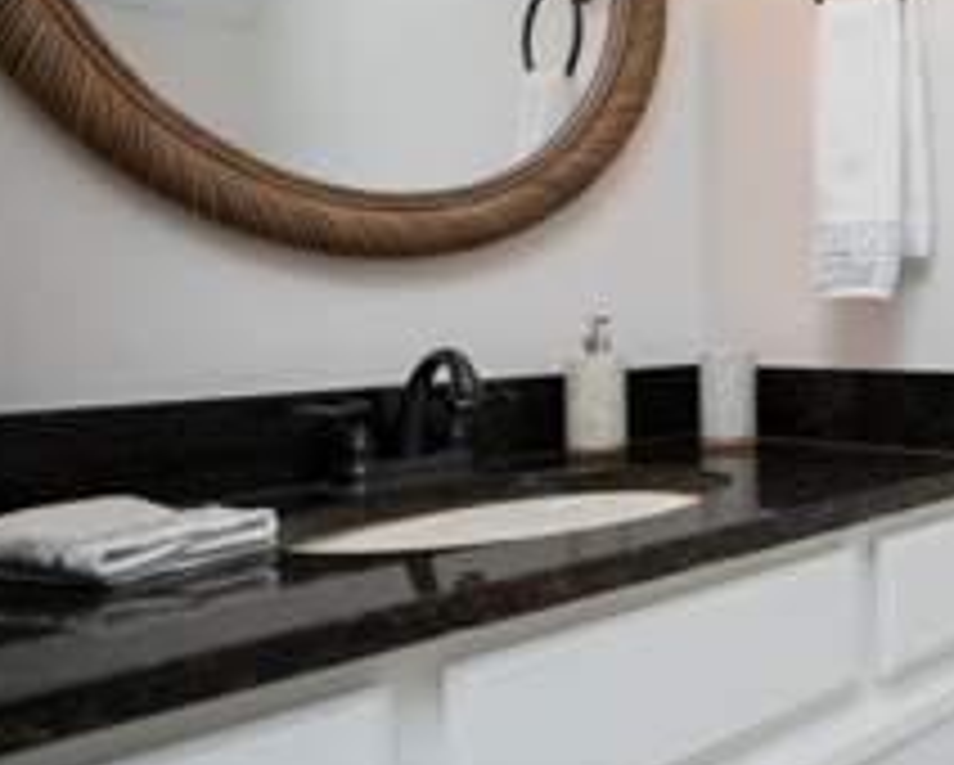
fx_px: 961
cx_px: 1048
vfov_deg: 43.1
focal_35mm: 34
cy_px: 292
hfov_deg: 41.9
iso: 250
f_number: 5
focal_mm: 16
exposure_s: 1/80
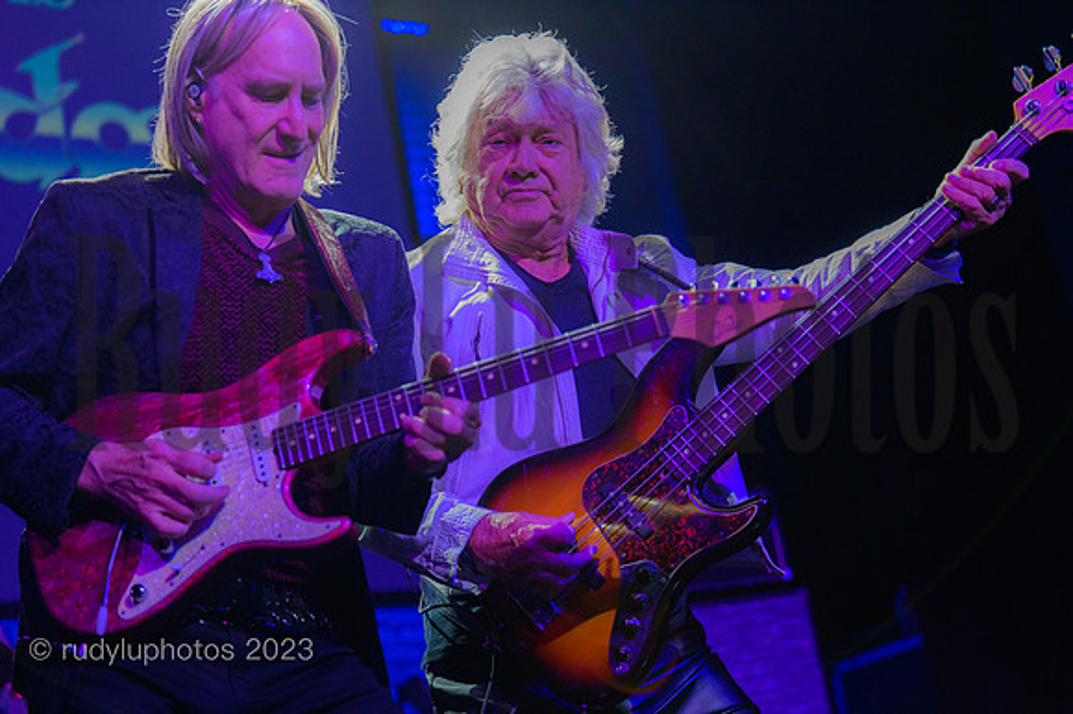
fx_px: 2234
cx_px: 536
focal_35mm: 75
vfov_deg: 18.2
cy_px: 357
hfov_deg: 27.0
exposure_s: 1/1250
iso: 3200
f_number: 2.8
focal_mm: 75
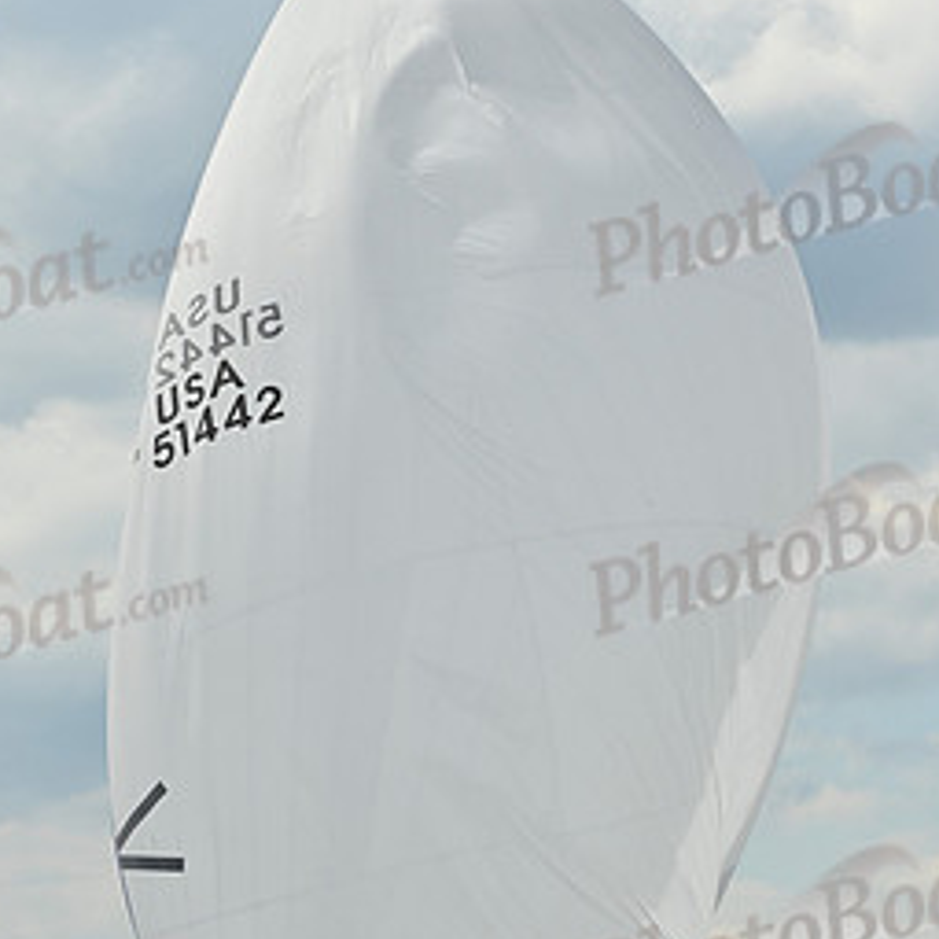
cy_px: 784
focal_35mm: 174
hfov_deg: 10.0
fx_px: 5340
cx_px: 400
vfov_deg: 10.0
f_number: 8
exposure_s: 1/1600
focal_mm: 90
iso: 320
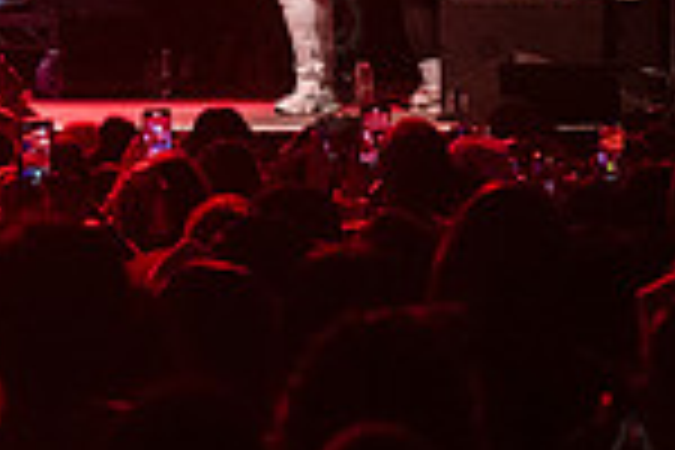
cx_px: -243
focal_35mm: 309
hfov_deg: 6.6
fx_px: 5793
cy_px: -164
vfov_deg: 4.4
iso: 6400
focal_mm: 80
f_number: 4
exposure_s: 1/500
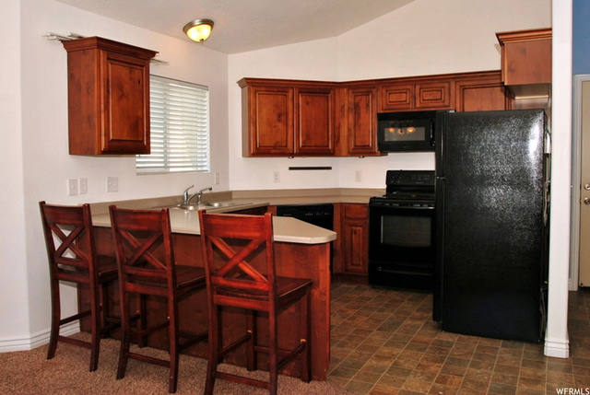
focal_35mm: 30
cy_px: 198
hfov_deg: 61.8
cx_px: 295
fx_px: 492
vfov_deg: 43.8
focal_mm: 20
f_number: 5
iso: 200
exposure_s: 1/160
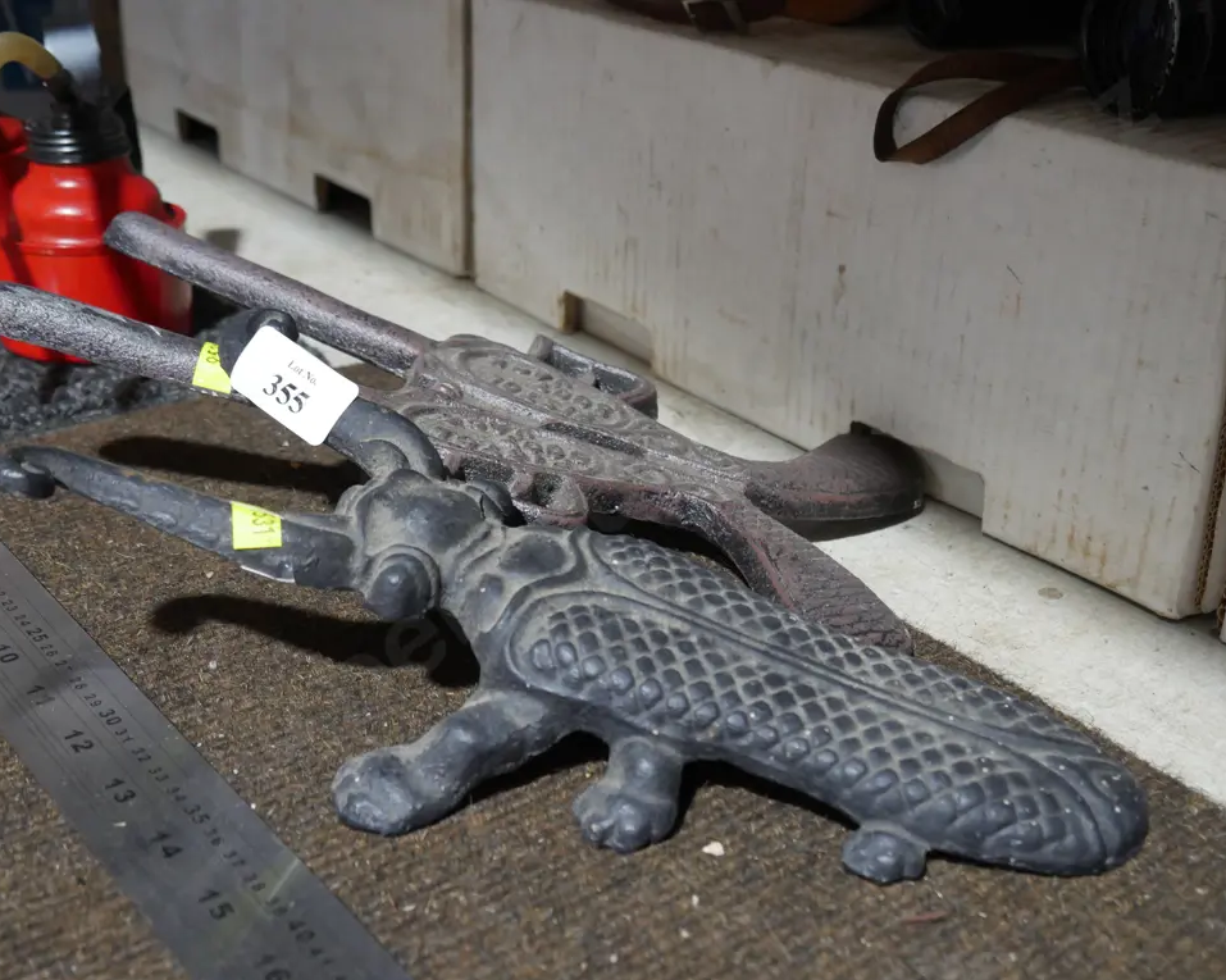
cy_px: 491
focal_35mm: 46
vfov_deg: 32.7
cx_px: 619
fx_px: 1669
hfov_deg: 40.3
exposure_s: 1/60
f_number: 4.7
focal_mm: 22
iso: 1250
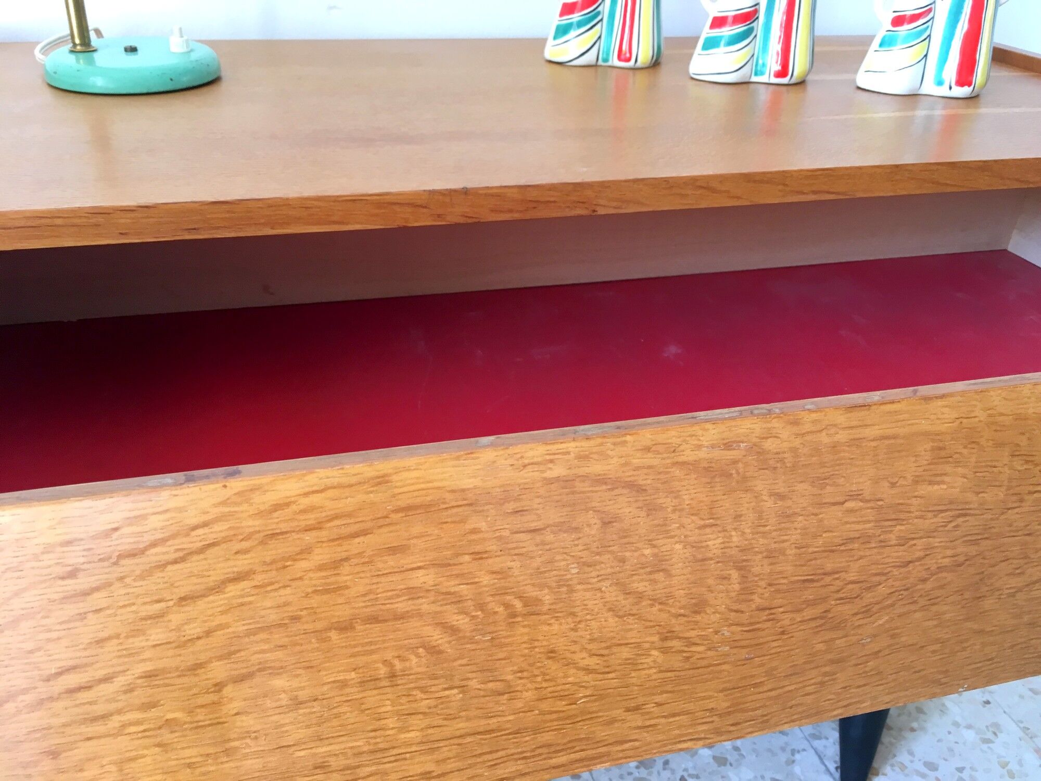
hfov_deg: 61.7
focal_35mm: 29
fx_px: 872
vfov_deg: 48.2
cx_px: 520
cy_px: 390
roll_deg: -1.5
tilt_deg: -27.5
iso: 80
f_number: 2.2
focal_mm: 4.15
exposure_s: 1/33
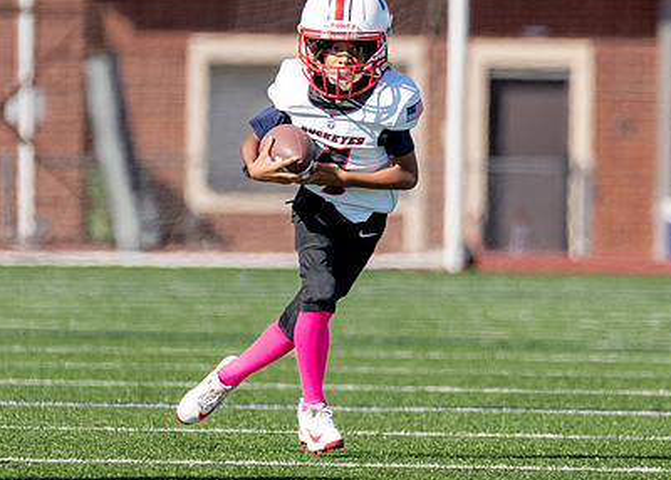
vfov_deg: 1.8
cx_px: 295
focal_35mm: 791
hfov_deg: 2.5
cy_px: 152
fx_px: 15079
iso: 320
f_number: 2.8
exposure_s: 1/6400
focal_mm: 200
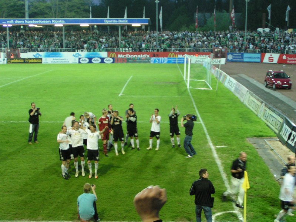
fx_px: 513
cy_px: 111
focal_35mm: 60
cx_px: 148
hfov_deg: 32.2
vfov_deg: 24.4
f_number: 3.2
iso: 200
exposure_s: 1/25
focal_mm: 9.2
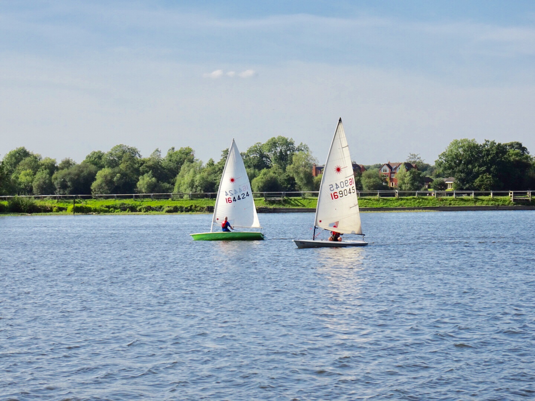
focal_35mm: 96
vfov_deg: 15.4
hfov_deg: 20.4
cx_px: 268
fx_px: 1484
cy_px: 200
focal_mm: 16.46
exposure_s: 1/500
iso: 80
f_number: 5
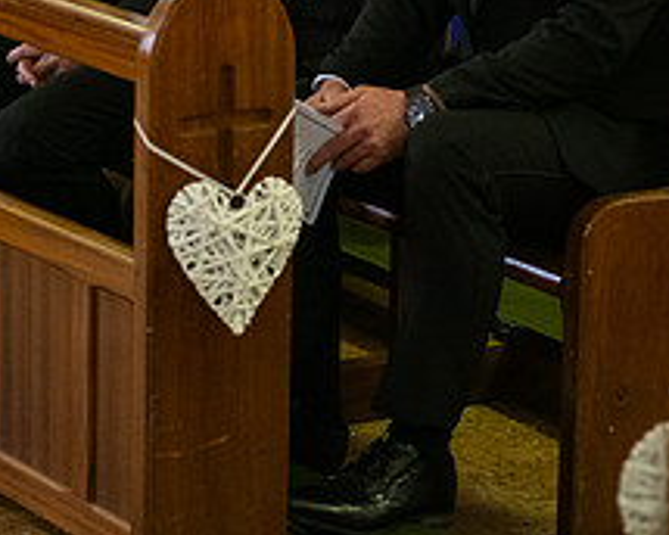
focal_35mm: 177
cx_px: 327
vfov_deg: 8.7
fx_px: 3505
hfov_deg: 10.9
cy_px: -5
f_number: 3.5
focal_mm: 70
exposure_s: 1/160
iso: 1250
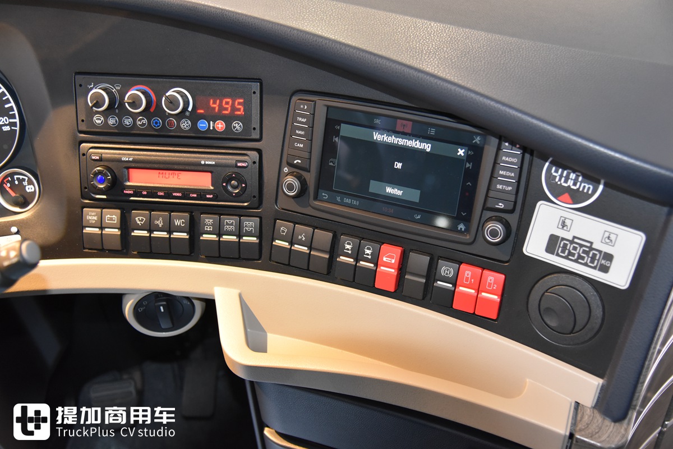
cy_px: 224
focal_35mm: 40
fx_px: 748
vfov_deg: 33.4
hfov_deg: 48.5
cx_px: 336
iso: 3200
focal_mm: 40
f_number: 4
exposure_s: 1/60
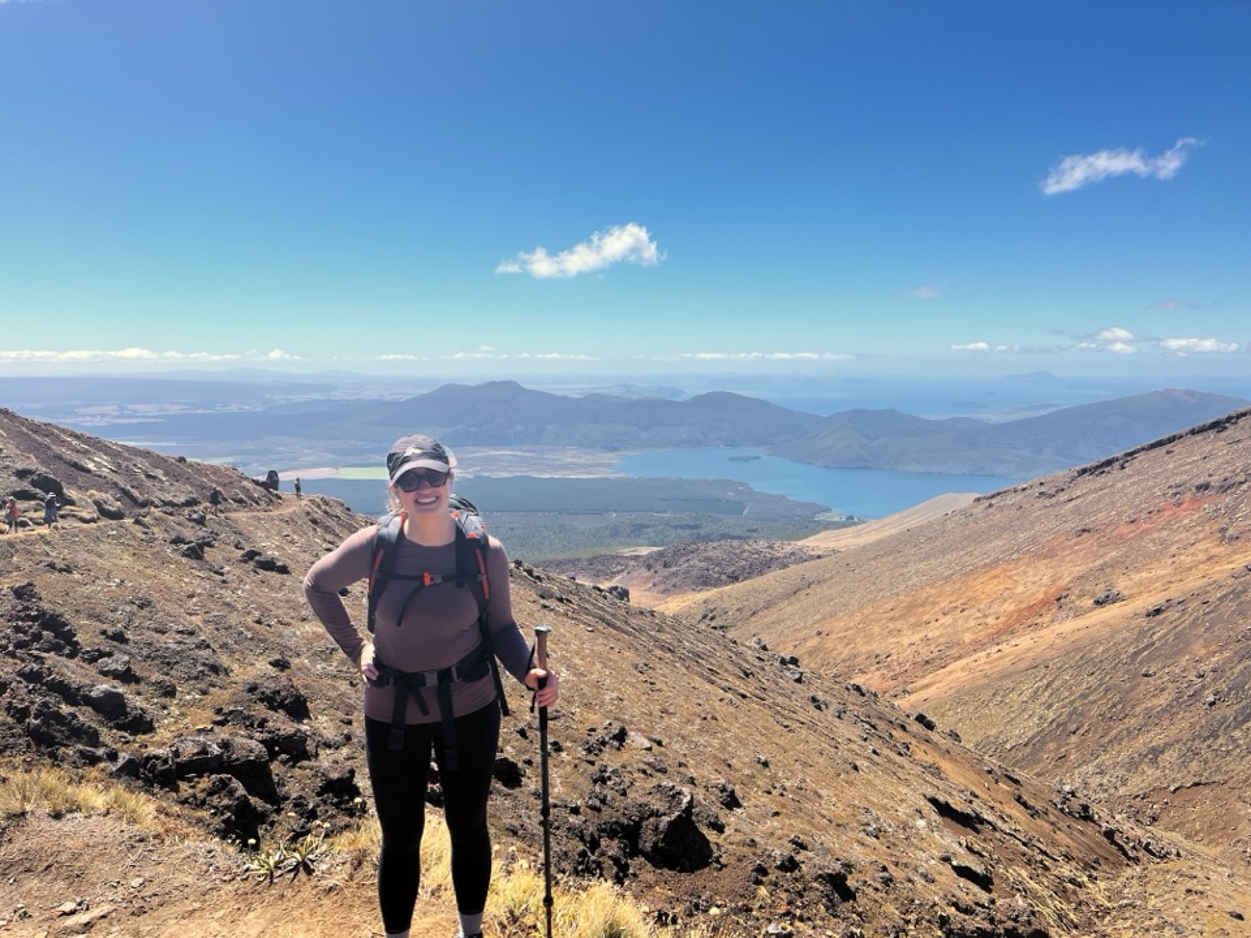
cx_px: 626
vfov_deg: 53.1
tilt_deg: -7.0
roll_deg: +0.0
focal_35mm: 26
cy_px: 469
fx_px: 940
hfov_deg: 67.3
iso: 50
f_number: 1.6
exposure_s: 1/4149
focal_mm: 5.1
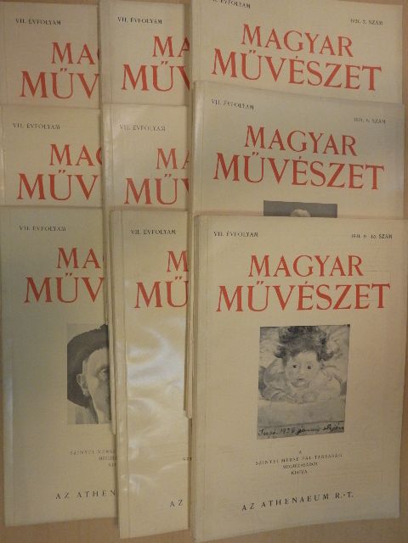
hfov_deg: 49.7
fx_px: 440
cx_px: 204
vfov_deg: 63.4
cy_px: 272
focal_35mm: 28
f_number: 3.5
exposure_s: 1/125
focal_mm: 5
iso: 500
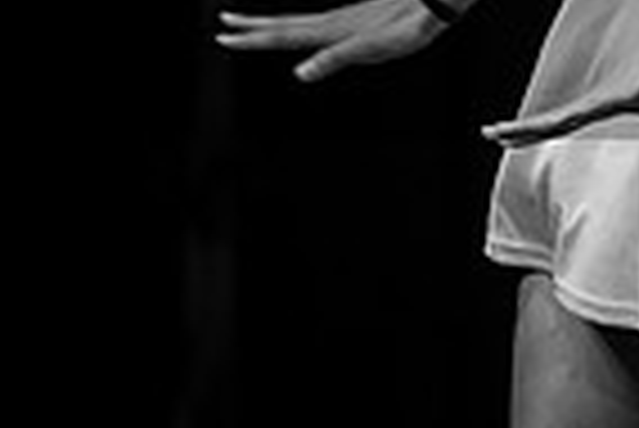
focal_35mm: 911
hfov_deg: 2.3
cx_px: 1127
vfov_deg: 1.5
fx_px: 16187
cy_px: -351
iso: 4000
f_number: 2.8
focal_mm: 200
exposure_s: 1/125
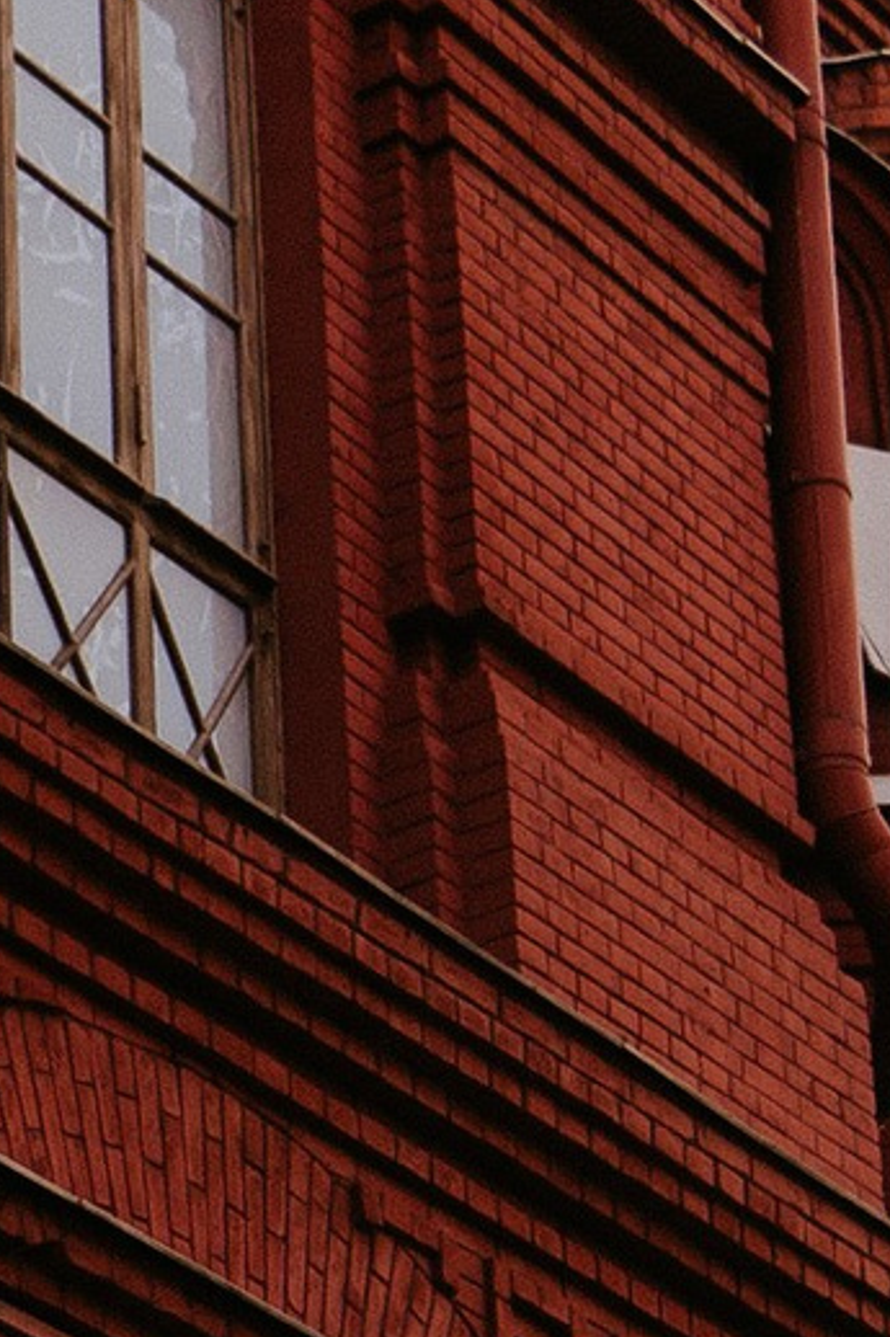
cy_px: 1283
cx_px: 315
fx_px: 6605
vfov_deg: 11.5
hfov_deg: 7.7
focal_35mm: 178
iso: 125
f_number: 4
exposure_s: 1/500
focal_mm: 24
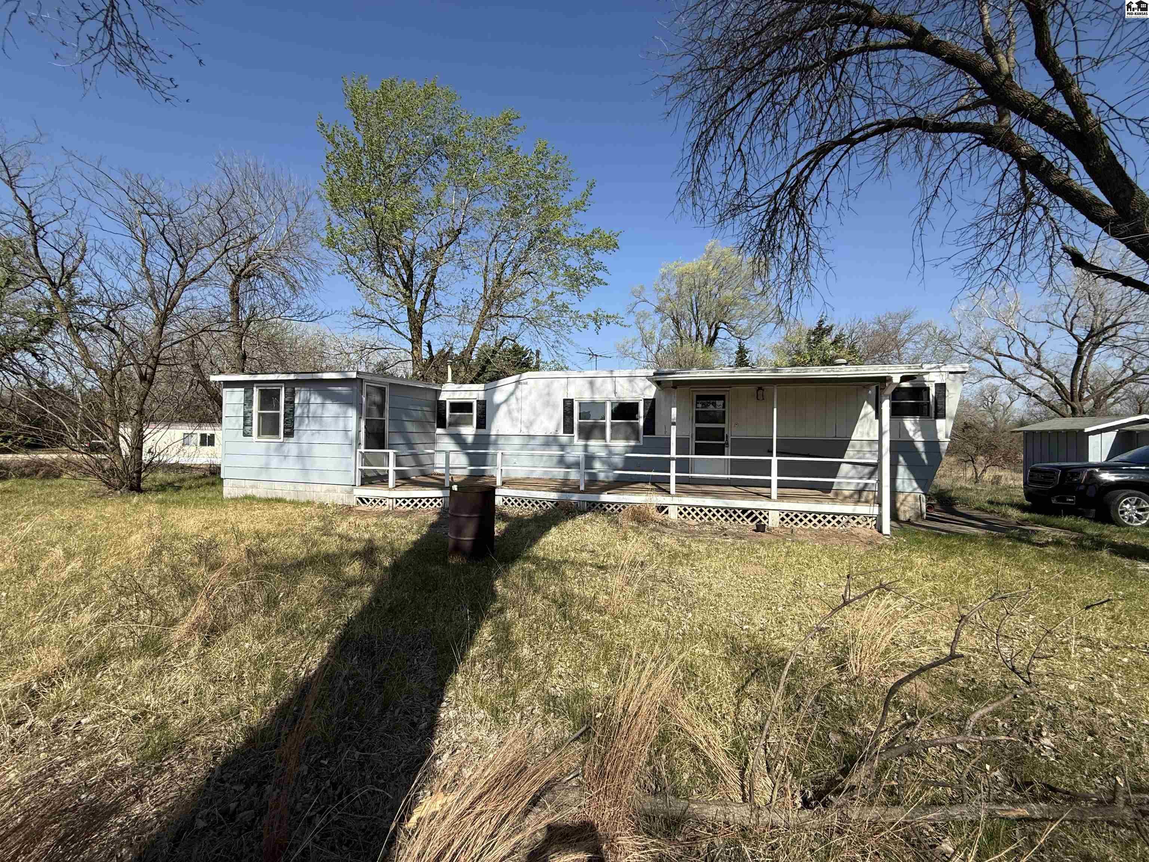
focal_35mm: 14
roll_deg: -1.1
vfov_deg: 85.7
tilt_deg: +0.7
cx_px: 574
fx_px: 465
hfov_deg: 102.1
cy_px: 431
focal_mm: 2.22
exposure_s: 1/2165
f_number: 2.2
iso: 50
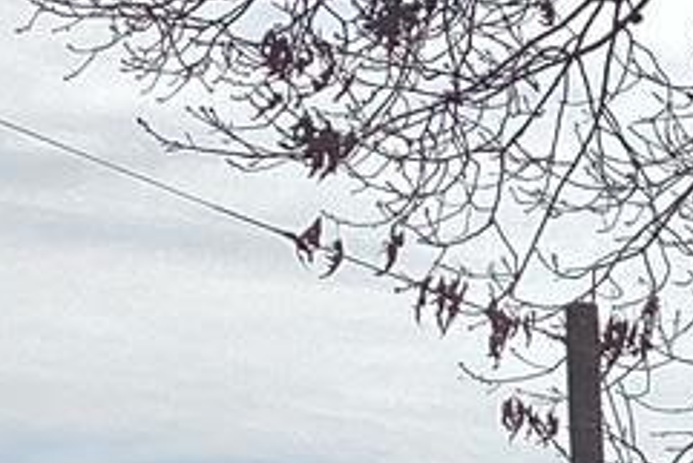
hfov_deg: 8.2
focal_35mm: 218
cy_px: 1248
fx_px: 4199
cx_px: 1996
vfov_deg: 6.0
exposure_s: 1/3268
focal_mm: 3.3
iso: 25
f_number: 2.4
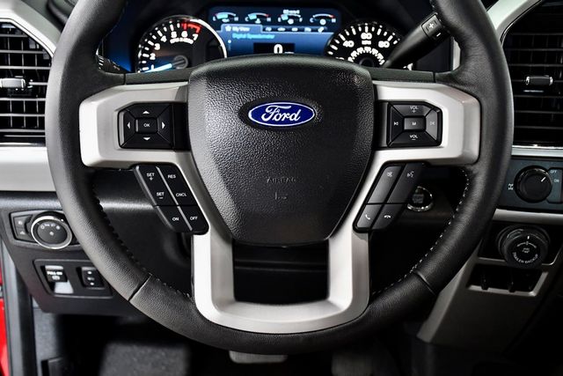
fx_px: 751
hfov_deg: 41.1
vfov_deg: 28.1
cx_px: 282
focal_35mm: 48
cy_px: 188
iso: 2500
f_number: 4
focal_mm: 32
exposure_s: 1/160
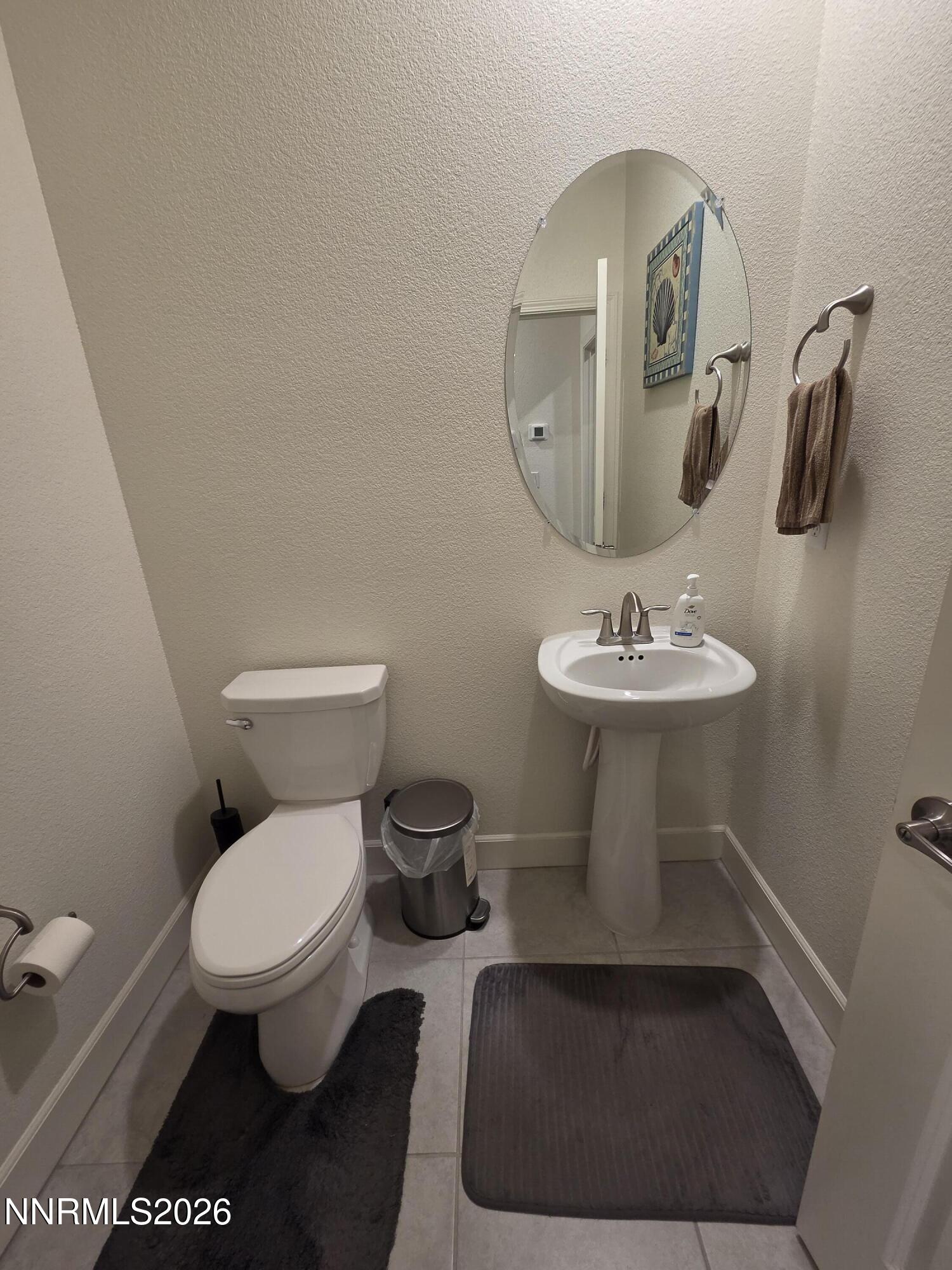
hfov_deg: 89.9
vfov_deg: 106.2
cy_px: 635
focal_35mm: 13
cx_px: 476
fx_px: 477
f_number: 2.2
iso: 200
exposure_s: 1/60
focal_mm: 2.2
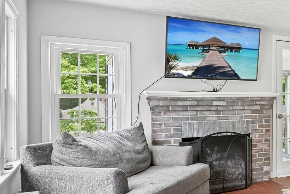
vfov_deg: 33.4
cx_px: 286
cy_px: 102
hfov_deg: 42.3
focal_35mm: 40
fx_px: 322
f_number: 8
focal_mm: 16
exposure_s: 1/15
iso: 400
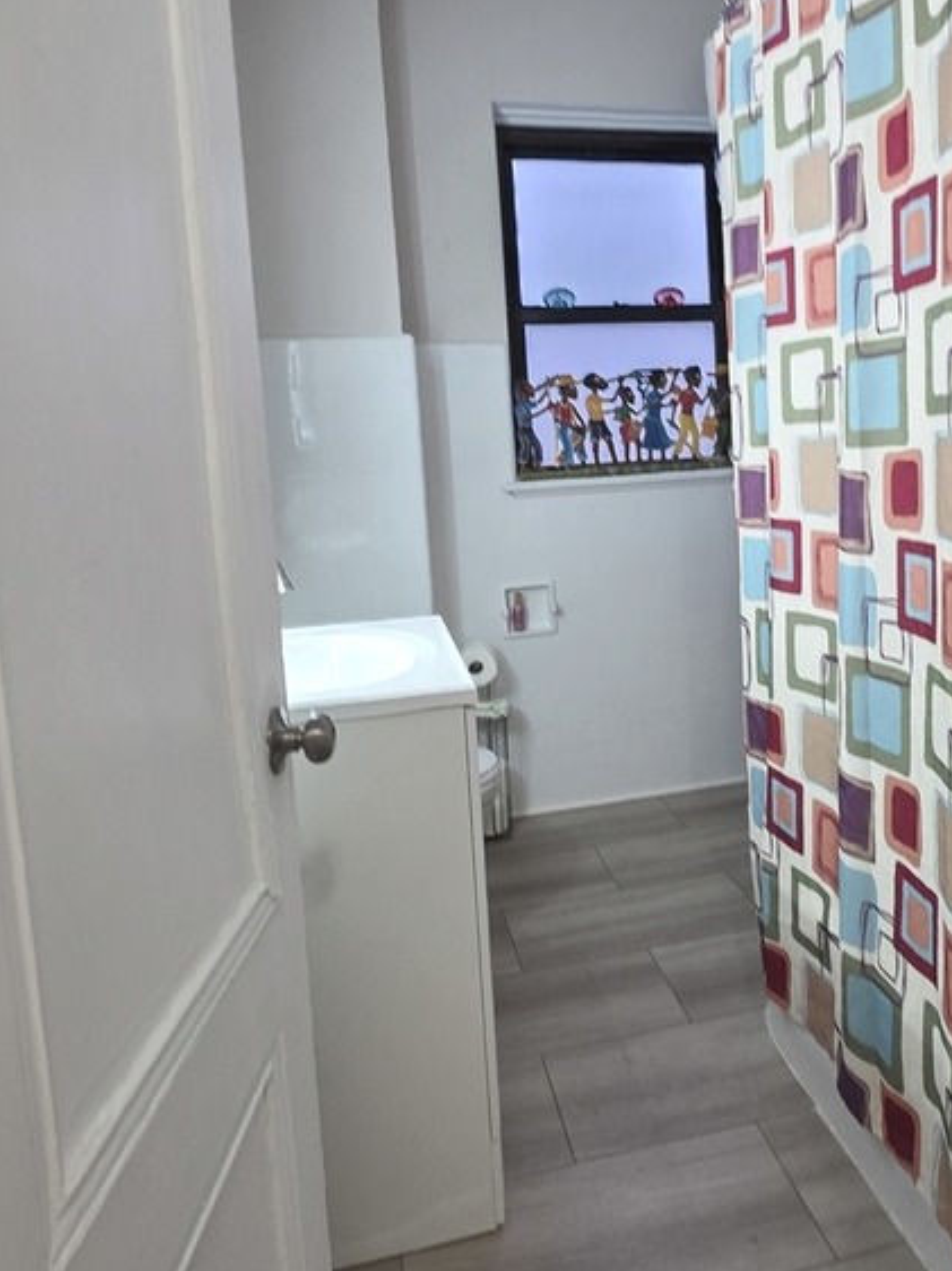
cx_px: 660
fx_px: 917
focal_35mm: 25
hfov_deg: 53.4
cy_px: 545
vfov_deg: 69.1
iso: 200
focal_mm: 2.2
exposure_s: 1/60
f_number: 1.9
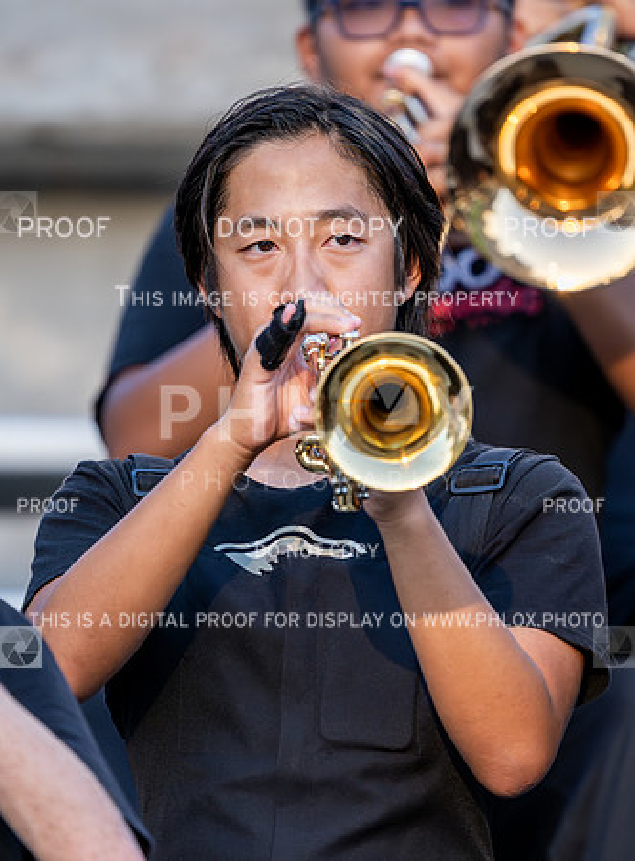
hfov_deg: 1.6
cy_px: 450
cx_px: 377
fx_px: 22336
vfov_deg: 2.2
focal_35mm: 904
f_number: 4
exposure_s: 1/1250
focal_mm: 560
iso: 800
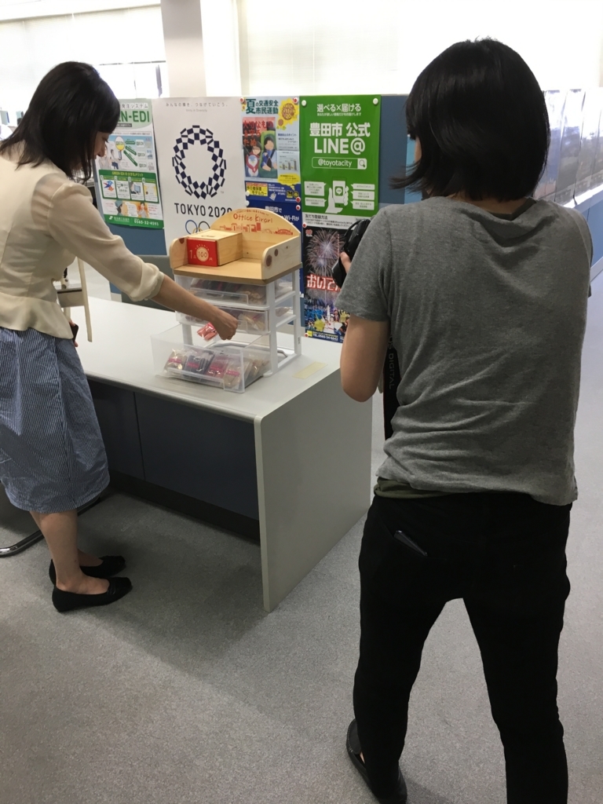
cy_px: 402
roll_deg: +1.3
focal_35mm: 29
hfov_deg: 48.2
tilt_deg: -24.2
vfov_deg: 61.7
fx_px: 674
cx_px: 302
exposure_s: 1/30
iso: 50
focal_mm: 4.15
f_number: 2.2
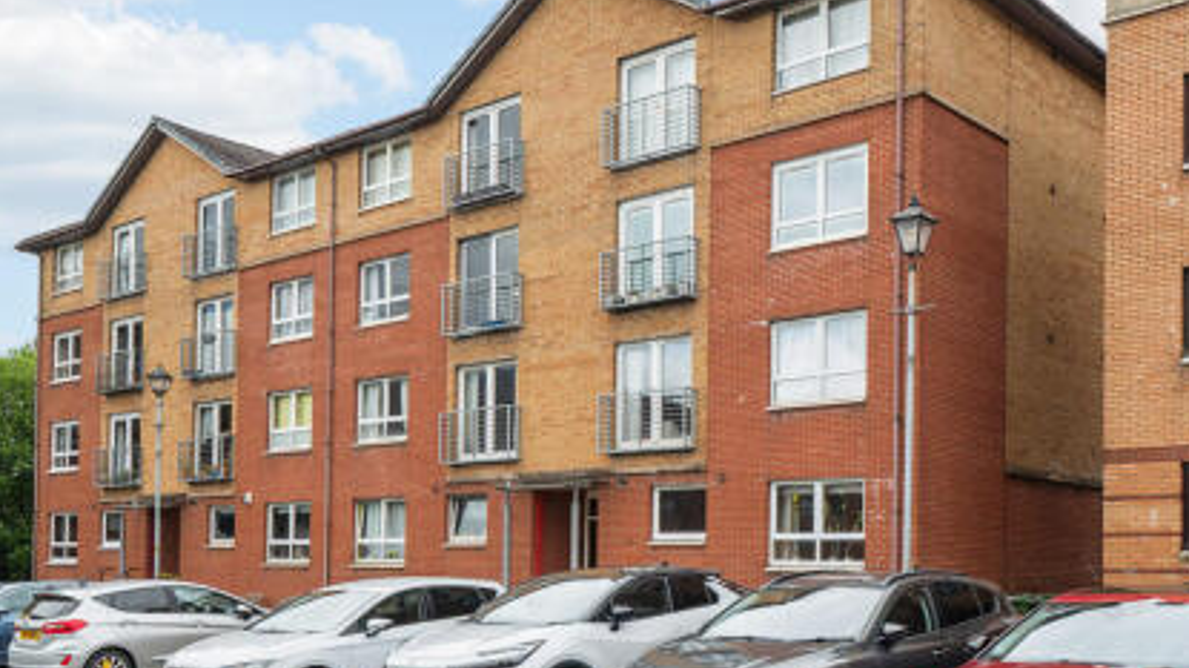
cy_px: 271
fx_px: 1261
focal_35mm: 40
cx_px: 597
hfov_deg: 50.5
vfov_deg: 29.6
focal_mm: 18
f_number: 8
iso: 400
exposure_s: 1/125
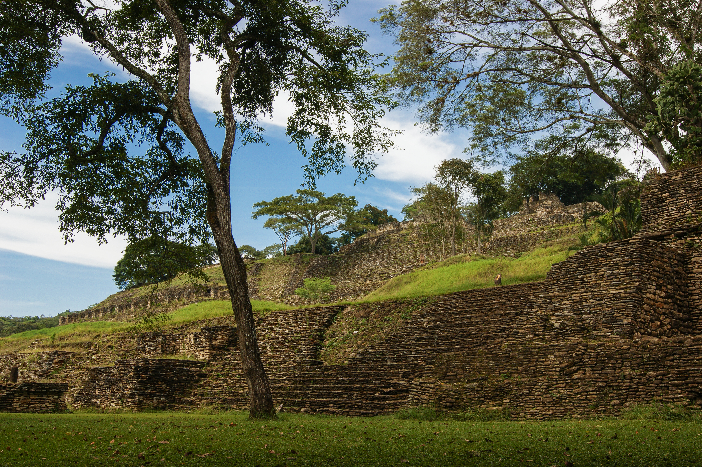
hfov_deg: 46.4
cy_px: 234
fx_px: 818
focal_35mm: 42
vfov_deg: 31.9
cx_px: 351
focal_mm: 28
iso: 100
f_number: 11
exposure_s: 1/100
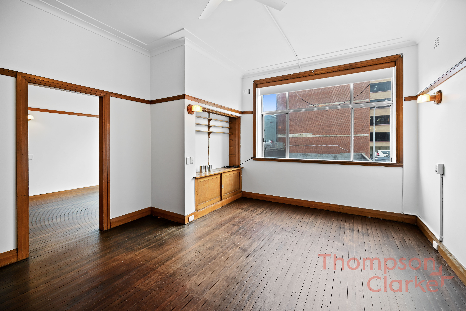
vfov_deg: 81.3
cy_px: 156
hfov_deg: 104.2
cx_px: 233
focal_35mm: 14
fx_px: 181
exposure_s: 1/8
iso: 100
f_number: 4.5
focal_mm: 14
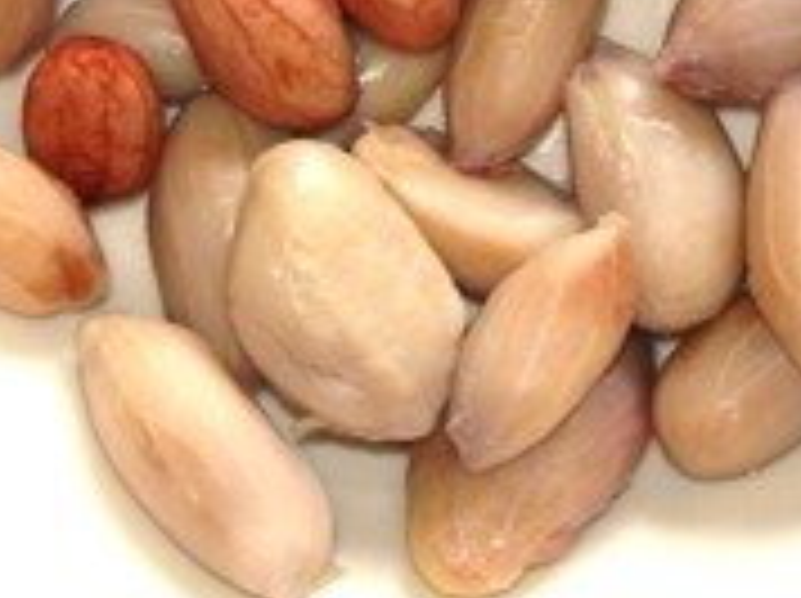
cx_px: 547
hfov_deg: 17.1
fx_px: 2657
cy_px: -72
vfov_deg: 12.6
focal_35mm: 115
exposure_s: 1/30
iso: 50
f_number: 2.8
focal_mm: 7.8
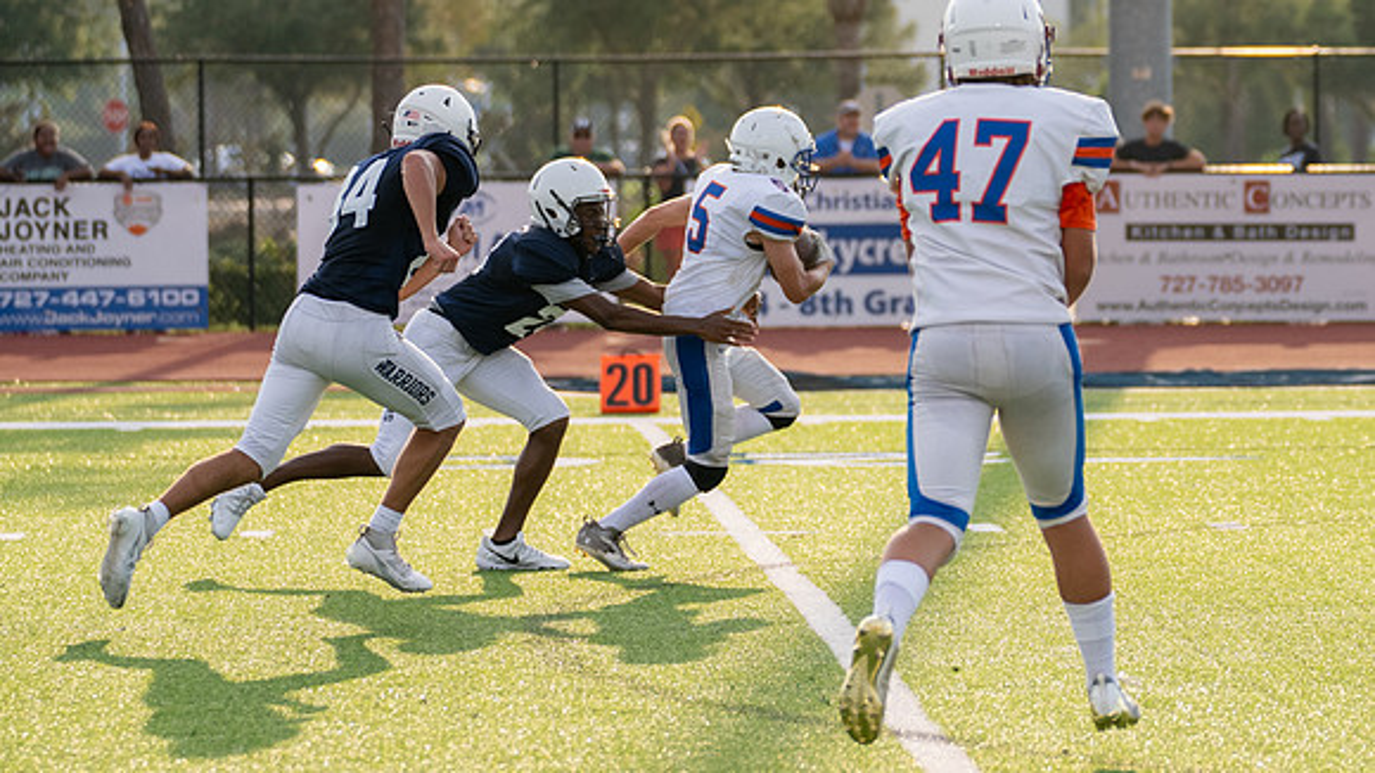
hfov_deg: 8.2
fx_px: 9538
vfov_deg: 4.6
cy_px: 342
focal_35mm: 262
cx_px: 751
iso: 500
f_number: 5.6
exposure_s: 1/1250
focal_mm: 216
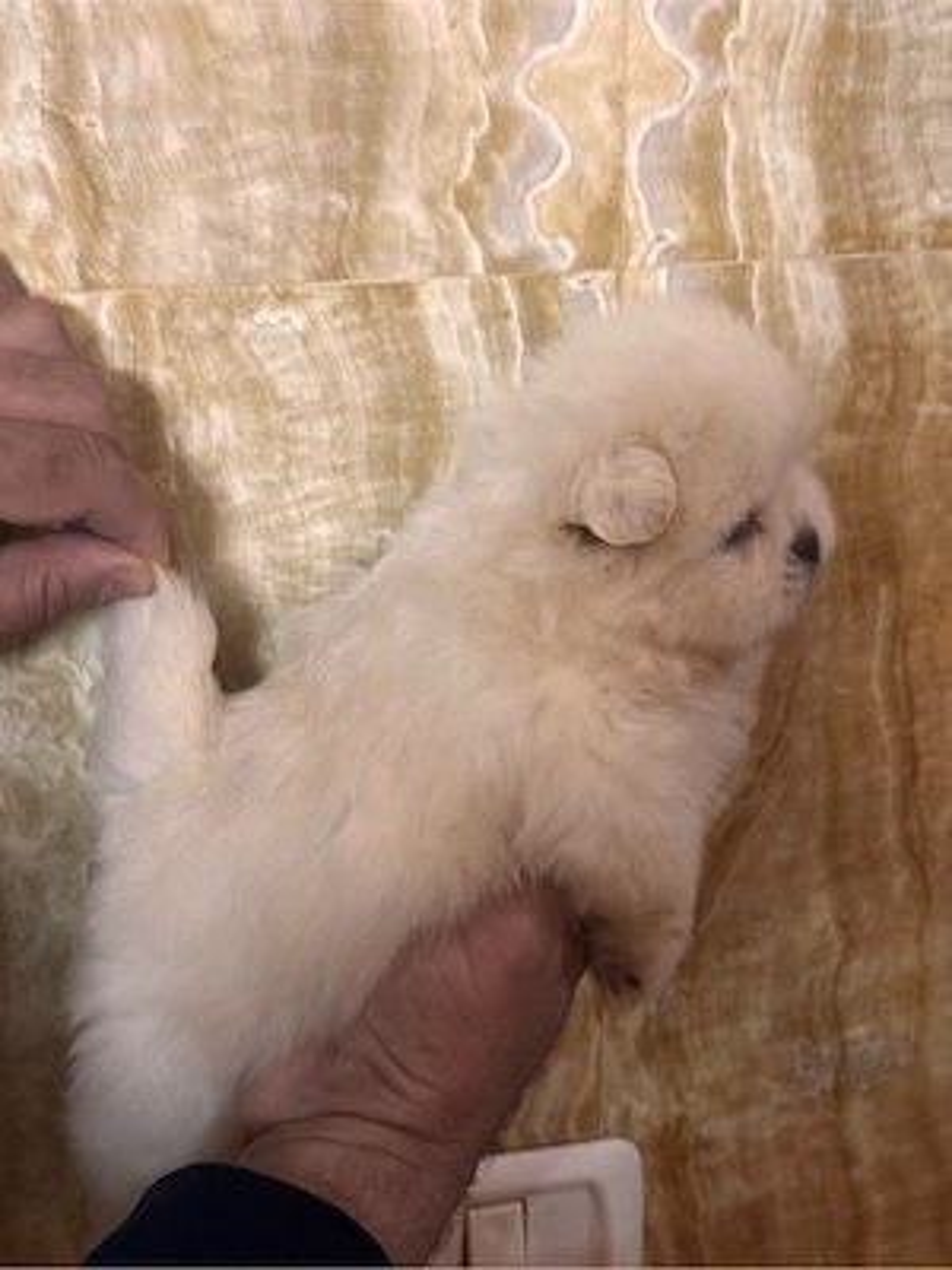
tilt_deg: -20.8
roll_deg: +0.9
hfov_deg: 30.3
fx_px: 1760
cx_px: 476
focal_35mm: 48
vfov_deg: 39.7
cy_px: 635
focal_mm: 6.76
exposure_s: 1/33
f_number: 1.78
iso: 200
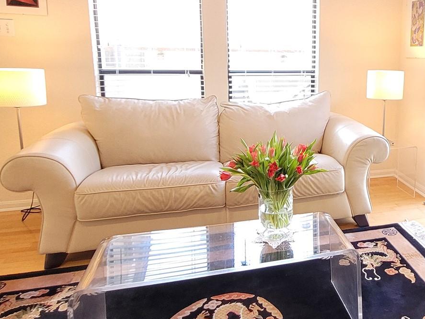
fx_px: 368
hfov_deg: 55.9
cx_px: 337
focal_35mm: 30
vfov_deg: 46.1
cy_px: 105
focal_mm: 1.74
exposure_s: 1/60
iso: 250
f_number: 2.2
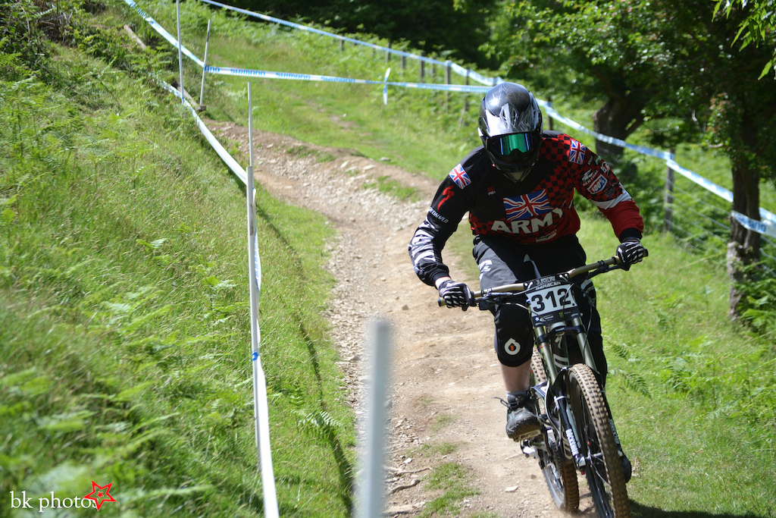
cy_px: 259
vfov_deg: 9.3
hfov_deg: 14.0
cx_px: 388
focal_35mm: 147
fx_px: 3169
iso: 400
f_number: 5.6
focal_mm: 98
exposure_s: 1/1250
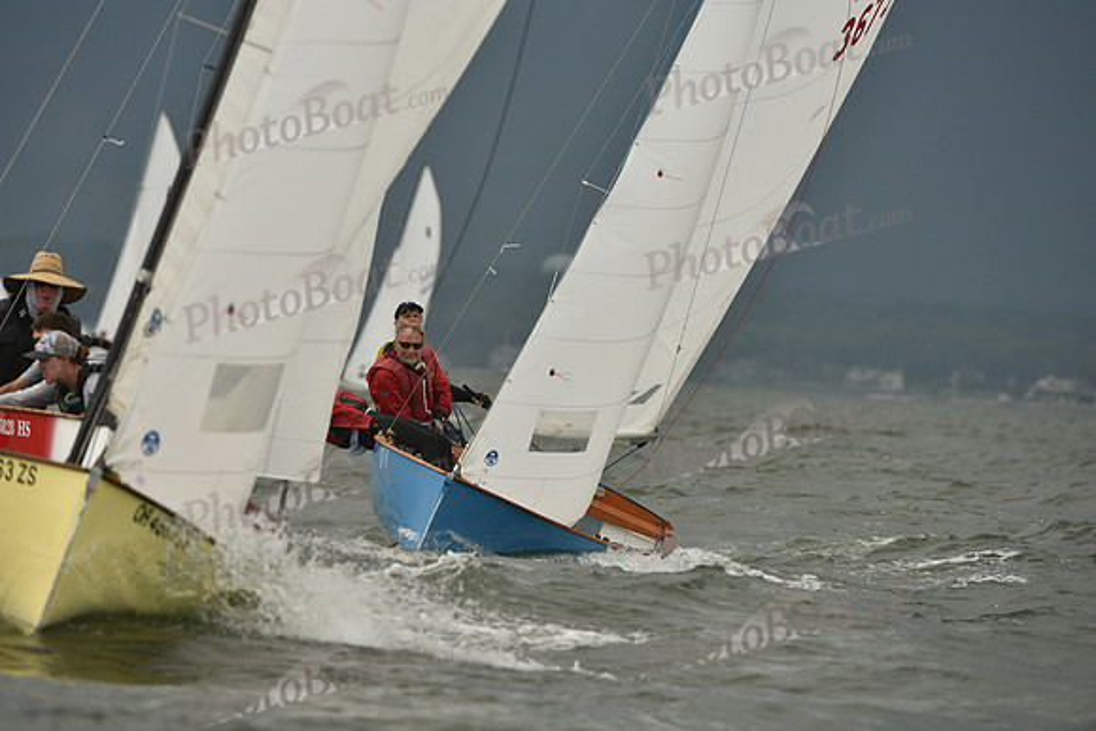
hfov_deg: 5.2
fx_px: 12180
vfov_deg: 3.4
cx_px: 548
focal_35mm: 400
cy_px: 366
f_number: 7.1
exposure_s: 1/800
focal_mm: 400
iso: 320
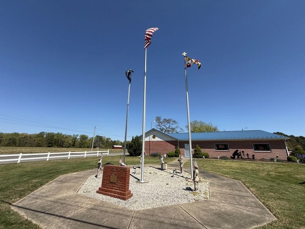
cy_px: 114
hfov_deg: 102.1
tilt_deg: +16.7
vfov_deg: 85.7
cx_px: 152
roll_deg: -0.8
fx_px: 123
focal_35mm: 14
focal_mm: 2.22
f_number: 2.2
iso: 50
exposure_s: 1/2841
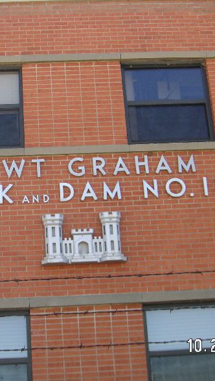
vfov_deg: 32.4
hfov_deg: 18.4
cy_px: 190
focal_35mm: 65
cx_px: 51
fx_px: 659
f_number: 3.1
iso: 50
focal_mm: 7.3
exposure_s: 1/180
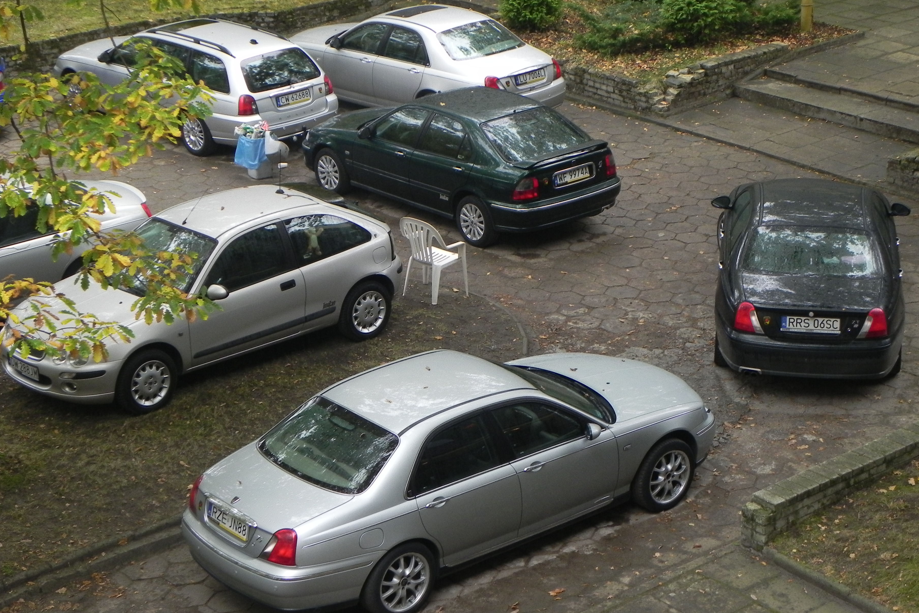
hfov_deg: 25.7
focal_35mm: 79
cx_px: 460
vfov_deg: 17.3
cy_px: 272
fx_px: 2016
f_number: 4
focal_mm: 13.4
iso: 261
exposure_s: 1/30
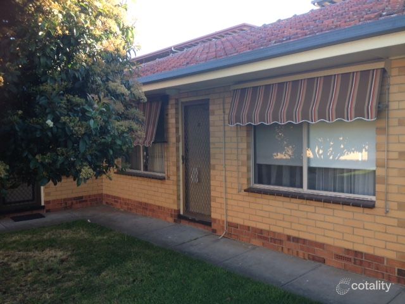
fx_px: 386
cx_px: 202
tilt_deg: -4.0
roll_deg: +0.9
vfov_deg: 42.9
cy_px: 152
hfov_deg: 55.4
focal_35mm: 33
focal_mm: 4.12
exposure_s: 1/127
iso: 50
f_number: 2.4
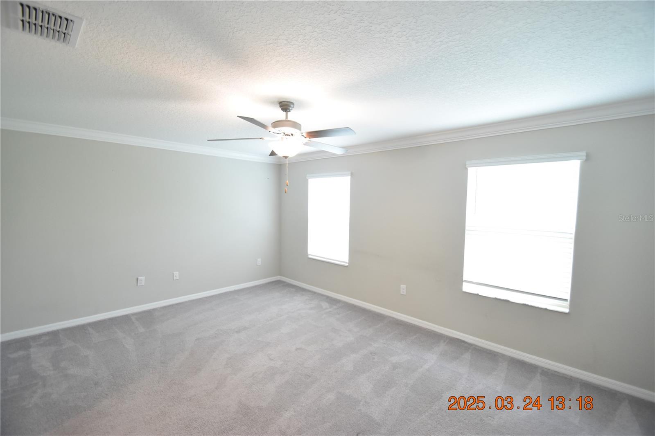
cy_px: 218
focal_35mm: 15
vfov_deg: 77.3
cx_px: 328
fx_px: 273
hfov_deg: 100.4
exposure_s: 1/60
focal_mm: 10
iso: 1250
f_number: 3.5
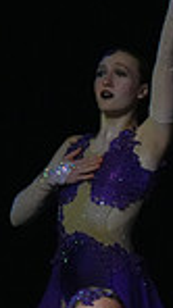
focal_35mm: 1128
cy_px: 294
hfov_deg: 1.1
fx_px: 9220
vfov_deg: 1.9
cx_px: 598
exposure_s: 1/1000
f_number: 5.6
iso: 12800
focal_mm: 275
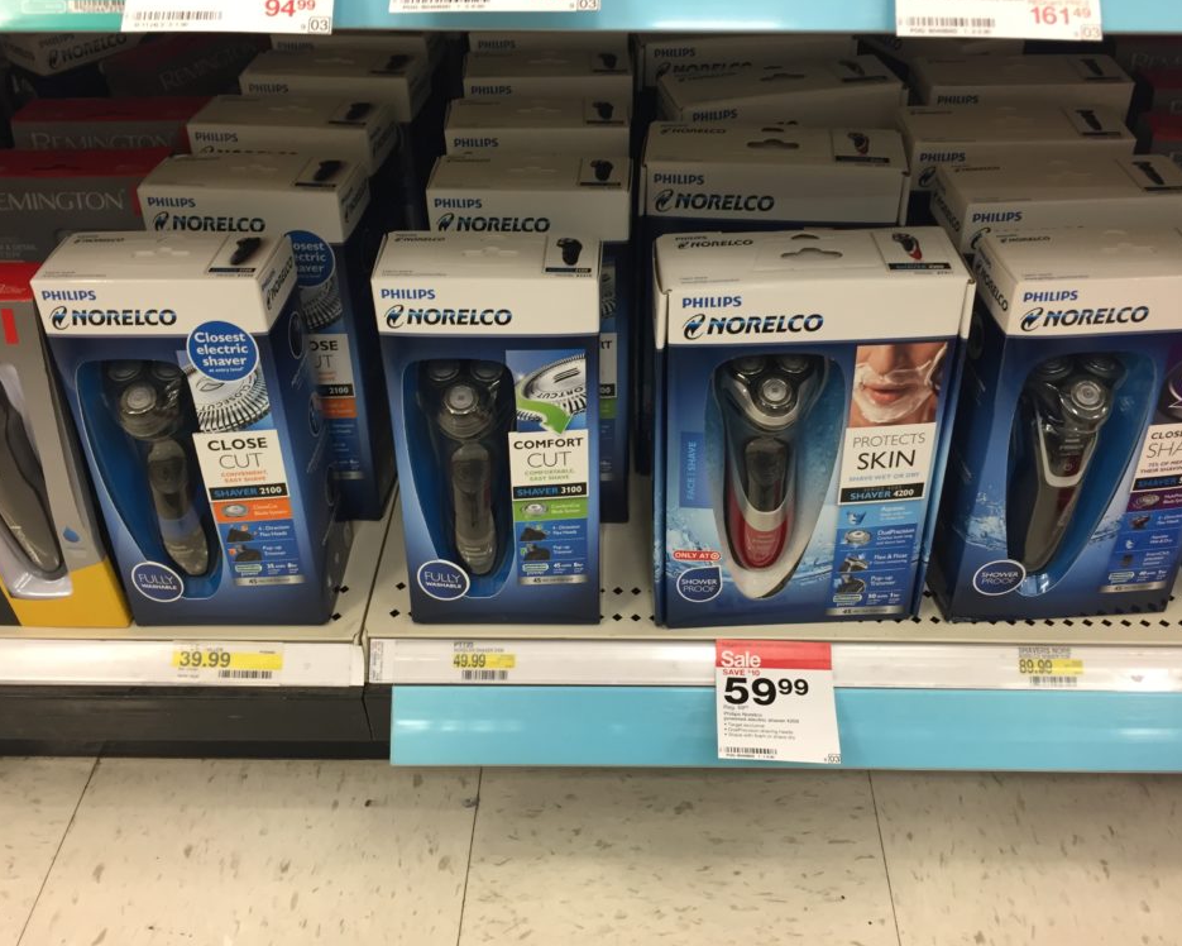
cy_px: 481
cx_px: 622
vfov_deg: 47.1
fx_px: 1084
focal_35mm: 31
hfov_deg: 57.1
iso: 64
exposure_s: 1/30
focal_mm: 4.15
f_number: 2.2
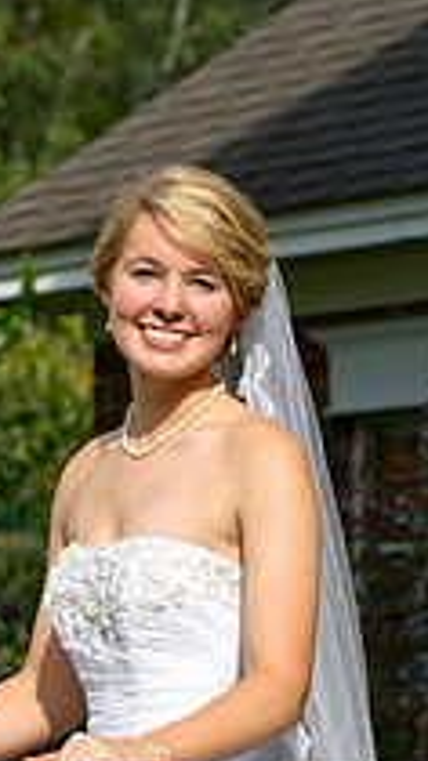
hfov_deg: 4.7
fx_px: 5250
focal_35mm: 260
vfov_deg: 8.3
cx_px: 114
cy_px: 783
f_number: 5.6
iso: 250
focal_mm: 116
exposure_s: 1/640
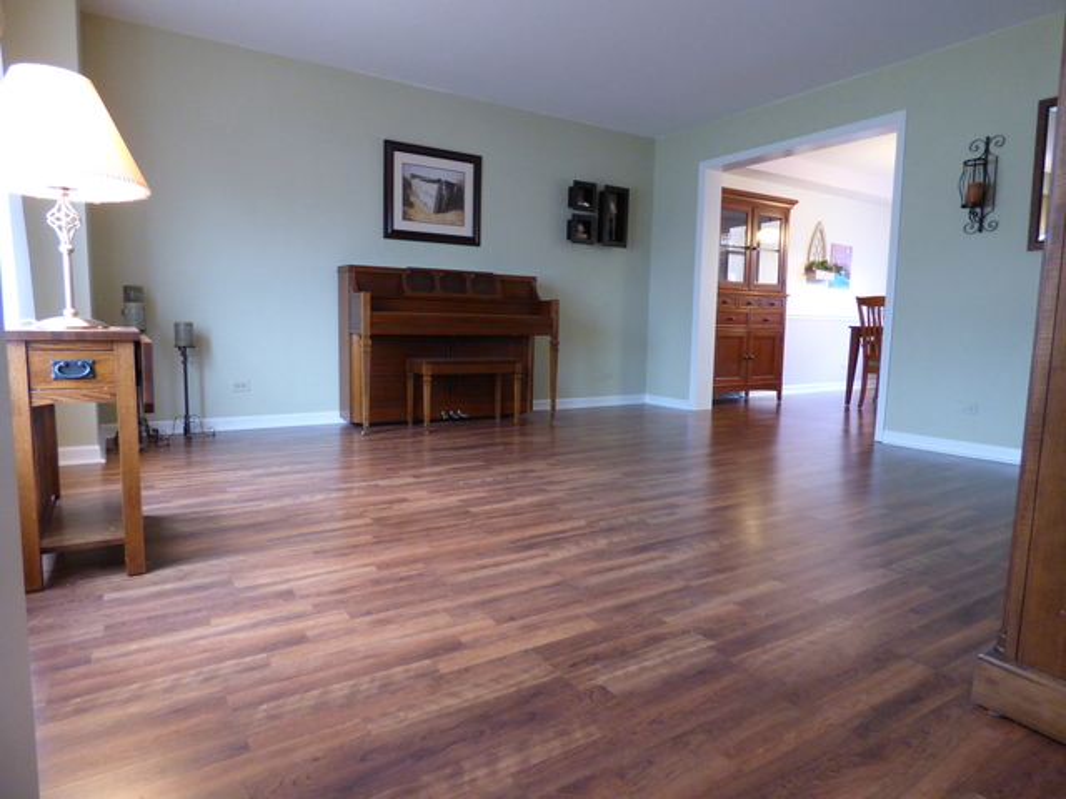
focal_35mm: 20
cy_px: 400
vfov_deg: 66.0
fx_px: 616
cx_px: 533
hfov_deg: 81.7
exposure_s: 1/15
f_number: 2.8
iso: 400
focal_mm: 3.58
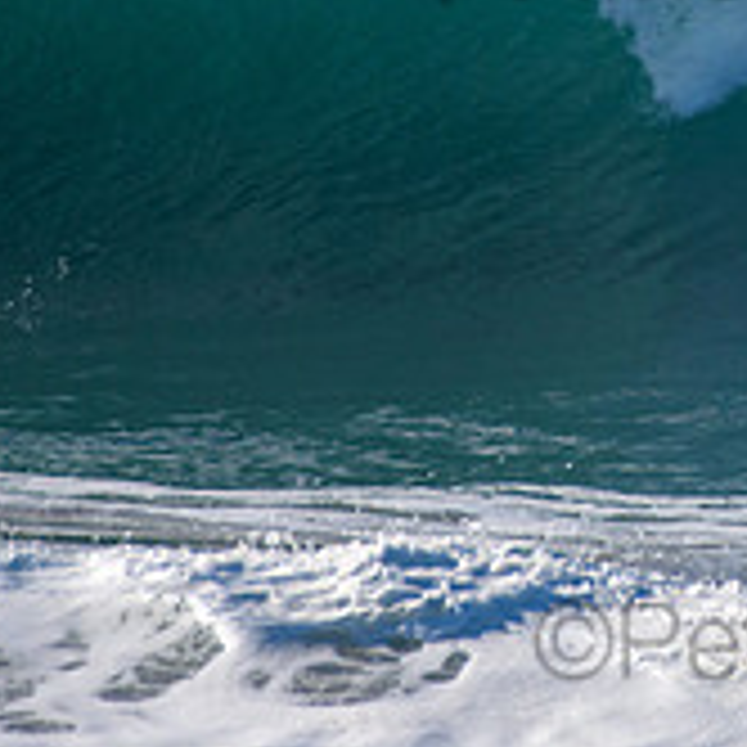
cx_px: 882
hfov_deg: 0.8
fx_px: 54371
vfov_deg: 0.8
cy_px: -106
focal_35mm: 2227
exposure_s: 1/2000
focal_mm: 500
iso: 320
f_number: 5.6
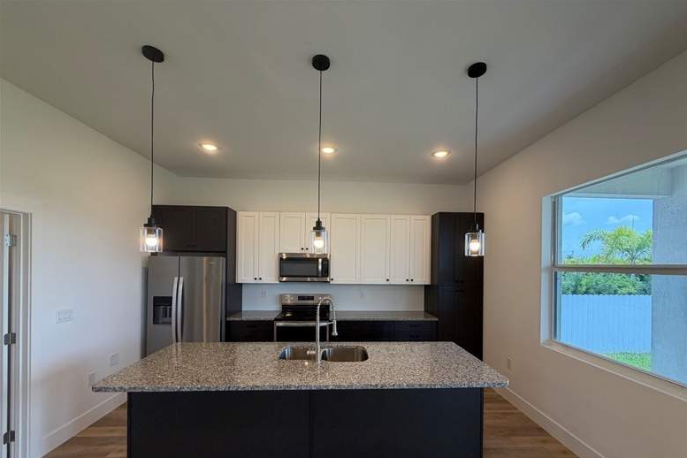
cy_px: 264
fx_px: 286
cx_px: 353
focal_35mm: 15
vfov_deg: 76.8
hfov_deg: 100.4
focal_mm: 2.22
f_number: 2.2
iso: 160
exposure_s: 1/120
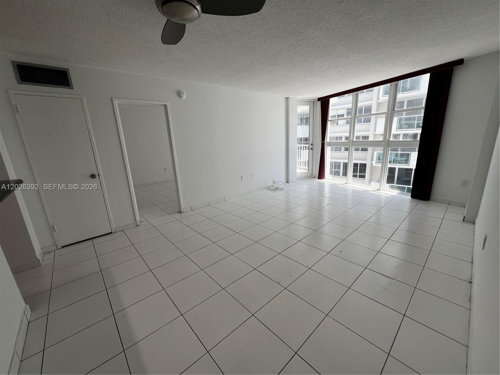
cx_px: 250
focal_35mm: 13
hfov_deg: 106.2
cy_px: 188
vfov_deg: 89.9
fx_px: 188
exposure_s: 1/156
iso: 32
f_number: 1.8
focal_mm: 1.57
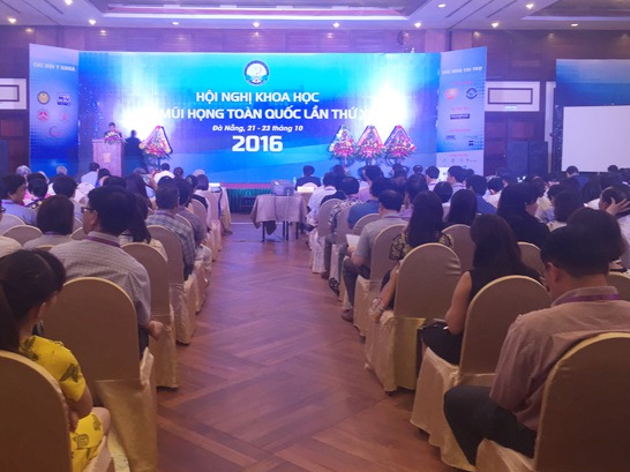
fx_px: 619
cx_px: 277
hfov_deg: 53.8
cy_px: 200
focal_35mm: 34
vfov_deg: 41.6
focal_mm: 4.15
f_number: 2.2
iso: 80
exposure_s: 1/30
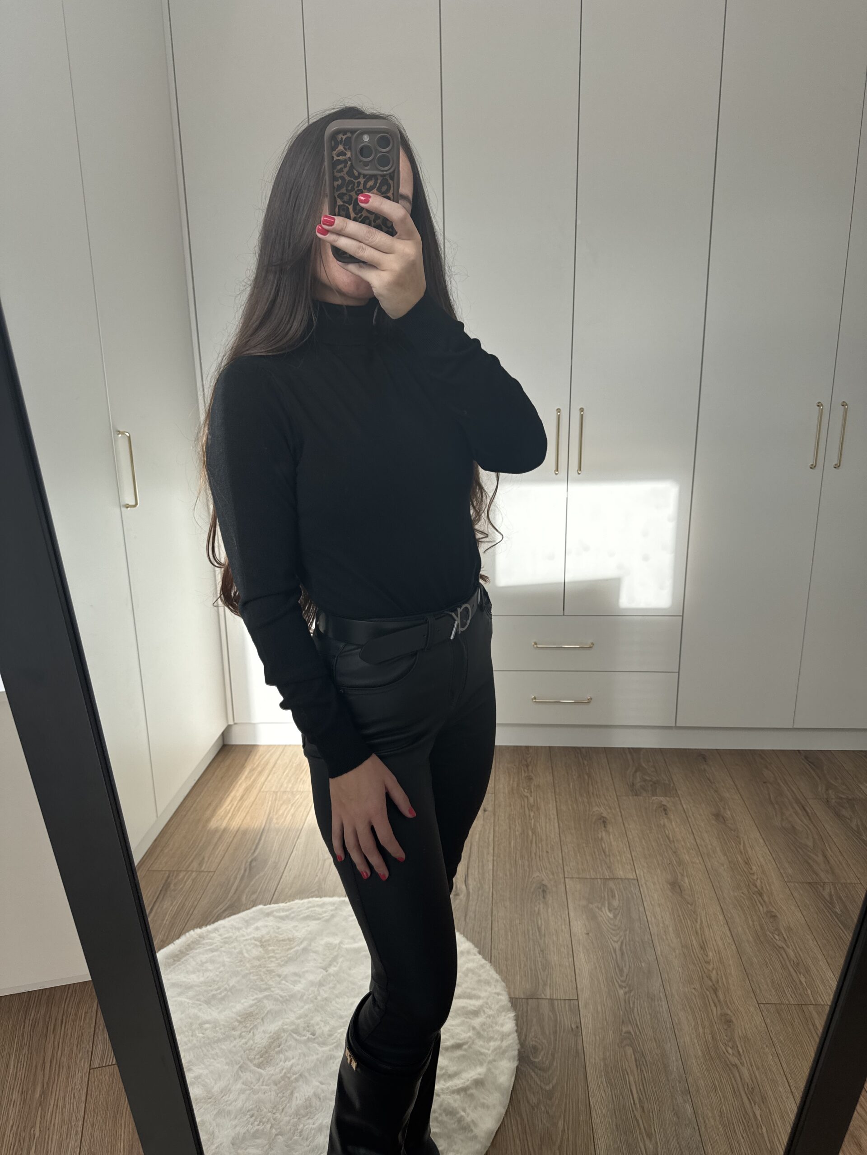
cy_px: 578
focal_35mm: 24
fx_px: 801
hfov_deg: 56.8
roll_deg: +1.6
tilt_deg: -37.3
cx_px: 434
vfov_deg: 71.6
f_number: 1.78
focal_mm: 6.76
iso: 80
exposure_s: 1/609
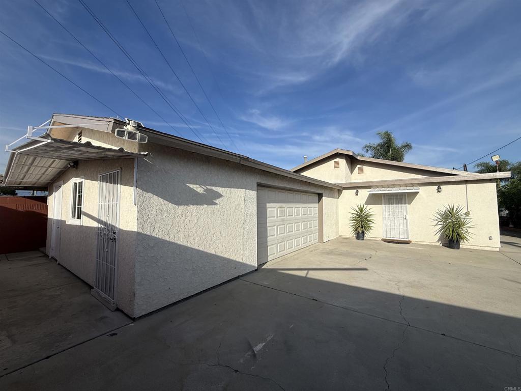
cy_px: 196
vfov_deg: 85.7
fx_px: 211
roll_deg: -0.1
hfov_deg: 102.1
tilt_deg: +3.7
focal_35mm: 14
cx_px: 260
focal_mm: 2.22
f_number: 2.2
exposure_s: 1/3891
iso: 50
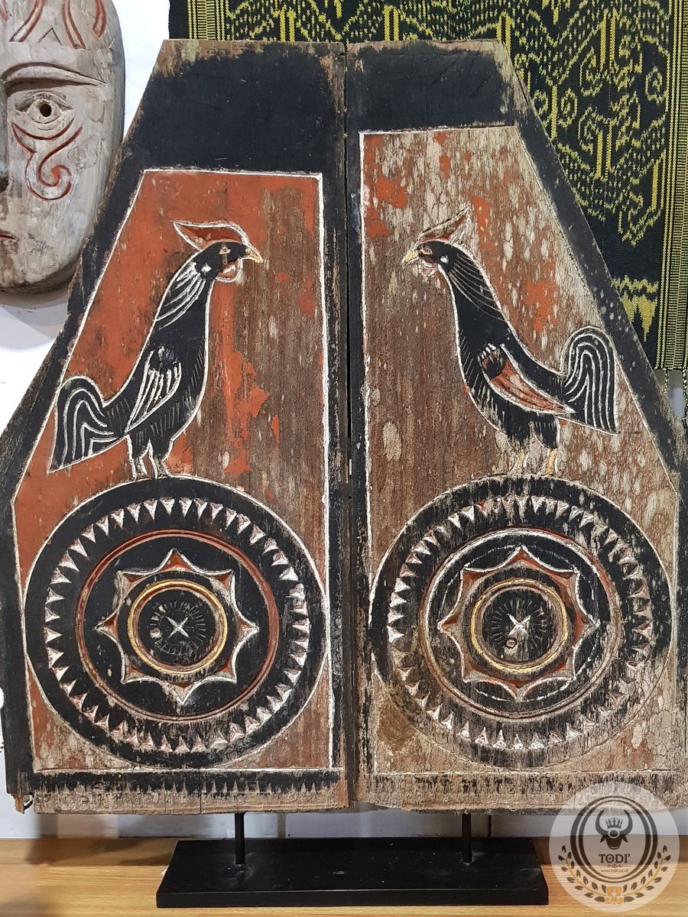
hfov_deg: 53.1
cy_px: 458
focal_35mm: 26
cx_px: 344
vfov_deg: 67.3
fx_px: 689
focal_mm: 4.3
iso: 250
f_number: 1.7
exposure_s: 1/20
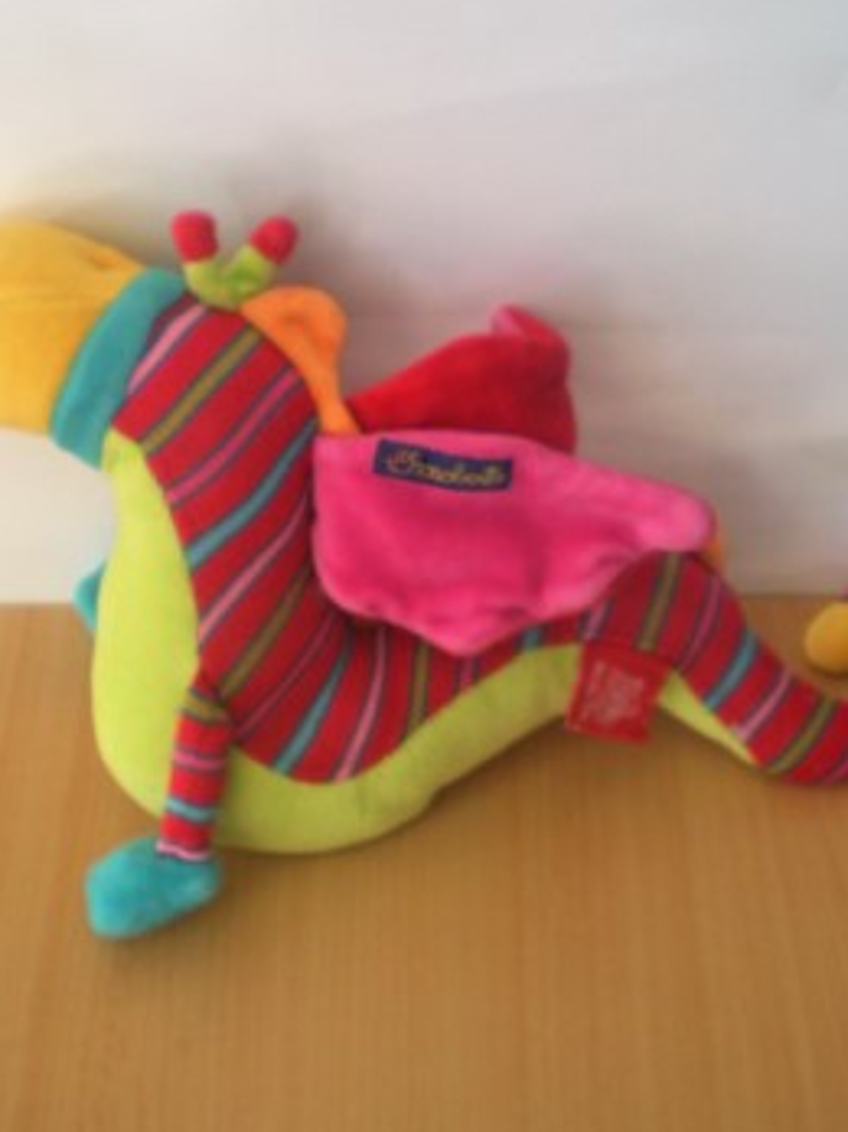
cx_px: 417
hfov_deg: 25.6
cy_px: 538
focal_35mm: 57
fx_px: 1863
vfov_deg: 33.8
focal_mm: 6.3
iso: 122
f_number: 3.1
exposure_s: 1/53.3
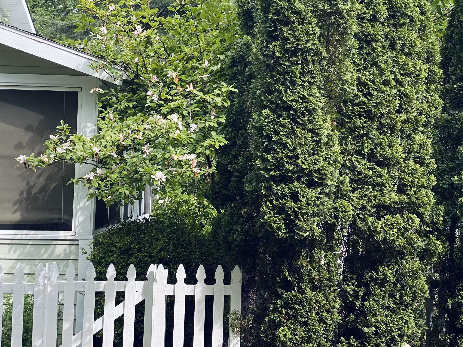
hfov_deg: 22.8
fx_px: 1137
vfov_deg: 17.3
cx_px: 343
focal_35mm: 85
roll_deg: -2.4
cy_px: 125
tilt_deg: +2.5
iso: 20
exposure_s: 1/448
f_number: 2
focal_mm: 6
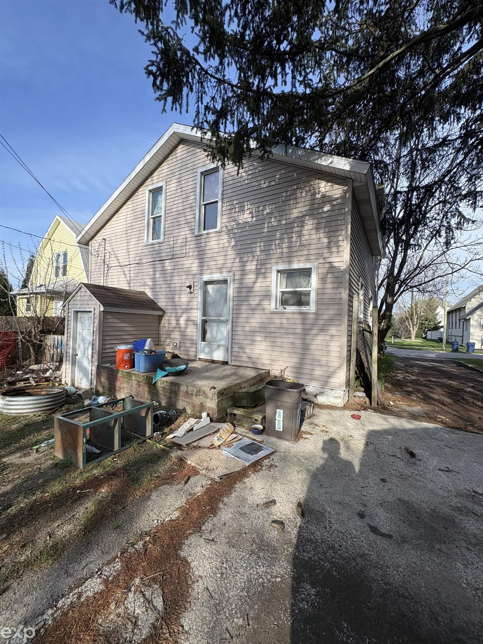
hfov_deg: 85.7
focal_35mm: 14
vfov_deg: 102.1
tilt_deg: +1.8
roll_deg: -2.2
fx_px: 260
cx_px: 242
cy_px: 322
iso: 50
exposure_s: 1/932
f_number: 2.2
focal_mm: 2.22
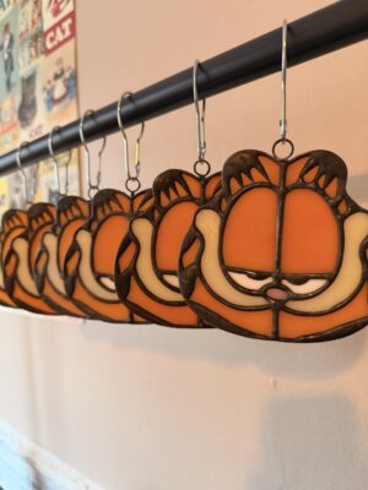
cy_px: 245
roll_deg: +1.9
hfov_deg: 56.8
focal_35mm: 24
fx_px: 340
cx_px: 184
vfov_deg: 71.6
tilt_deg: +0.4
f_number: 1.78
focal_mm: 6.76
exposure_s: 1/60
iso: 200
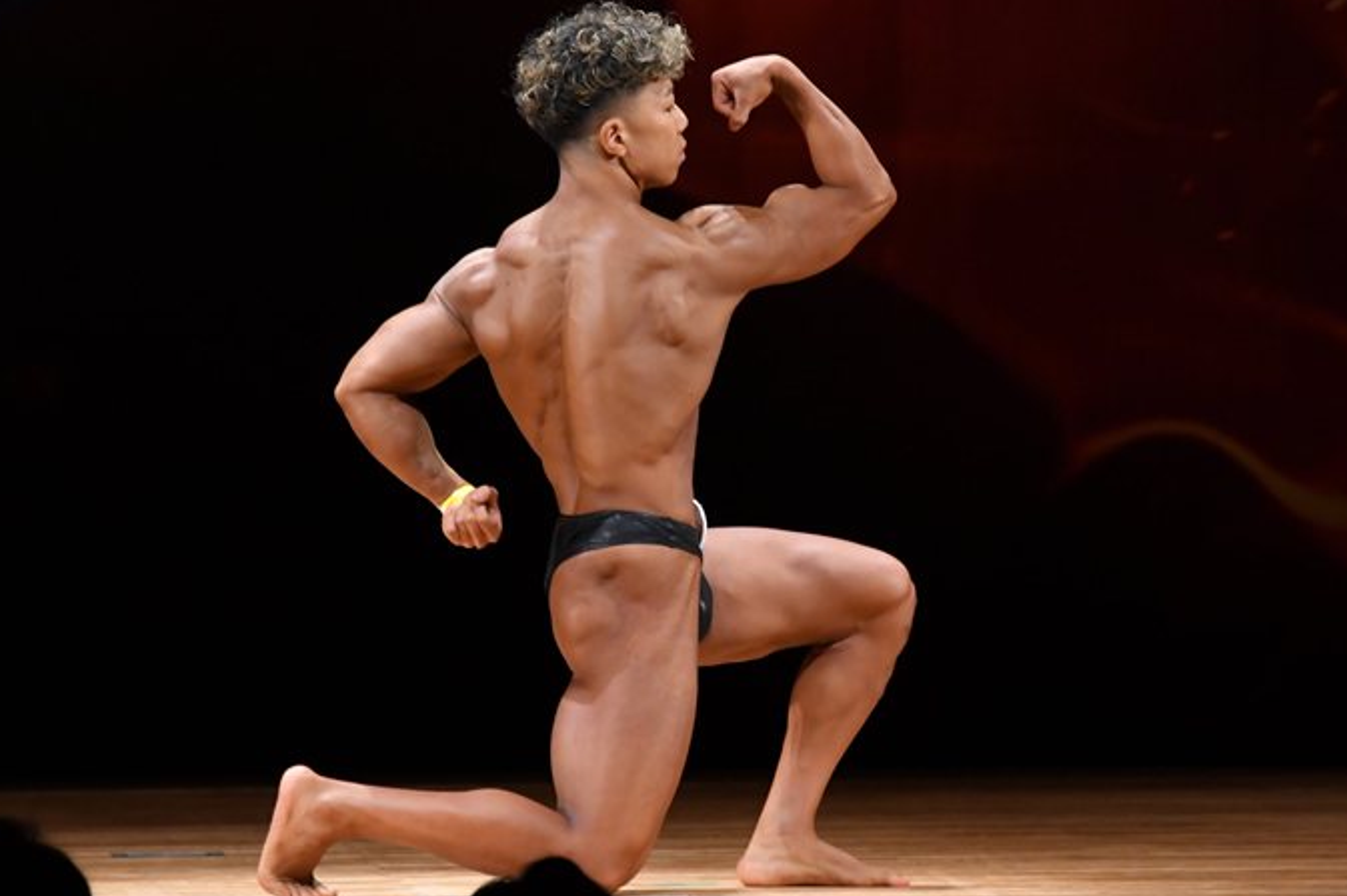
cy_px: 498
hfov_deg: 5.7
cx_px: 680
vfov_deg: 3.8
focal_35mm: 363
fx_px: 13575
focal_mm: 210
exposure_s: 1/400
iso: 3200
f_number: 5.6
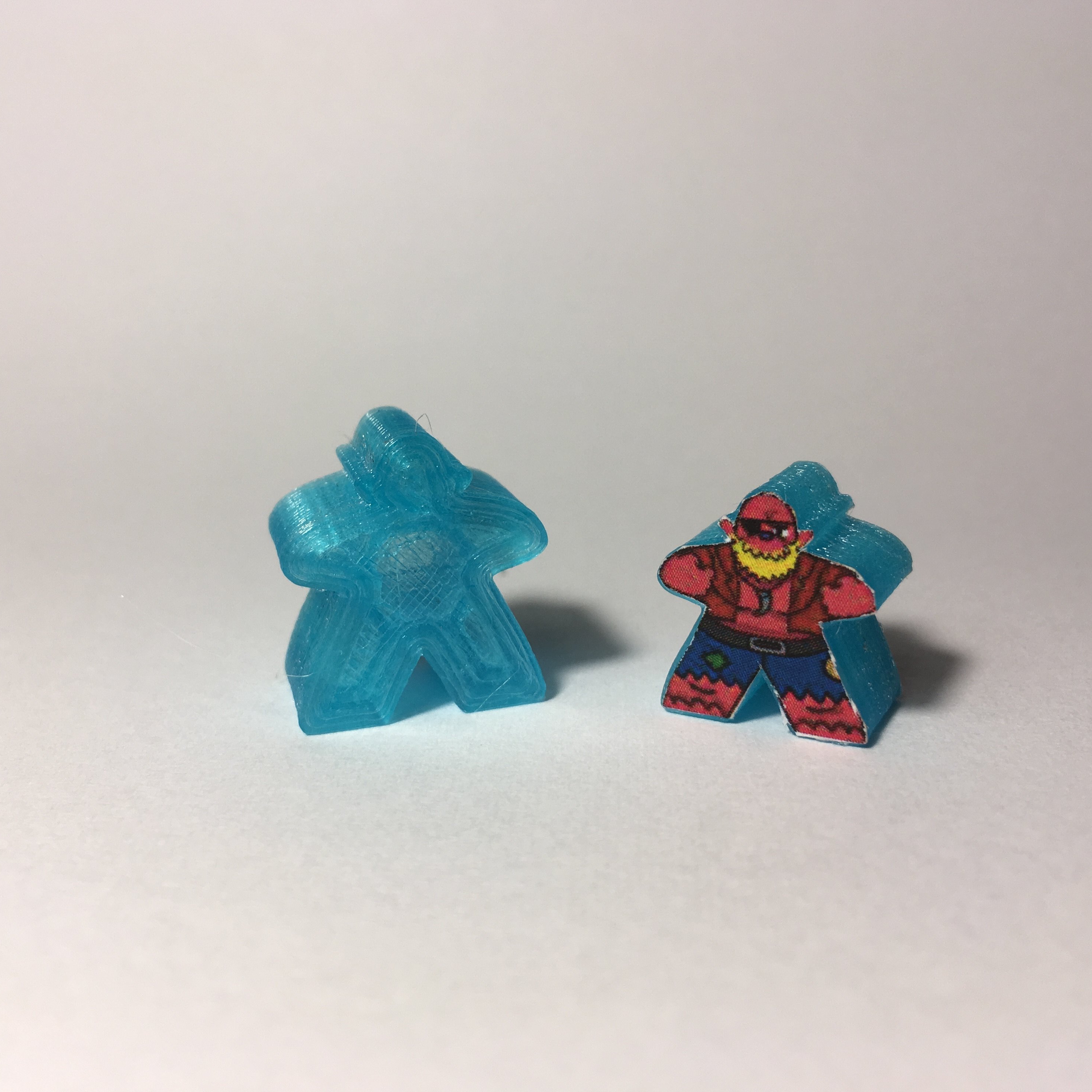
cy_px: 535
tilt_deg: -16.4
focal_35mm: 35
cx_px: 510
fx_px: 1249
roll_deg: +2.0
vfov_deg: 47.2
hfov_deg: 47.2
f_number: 2.2
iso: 32
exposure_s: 1/100
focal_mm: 4.15
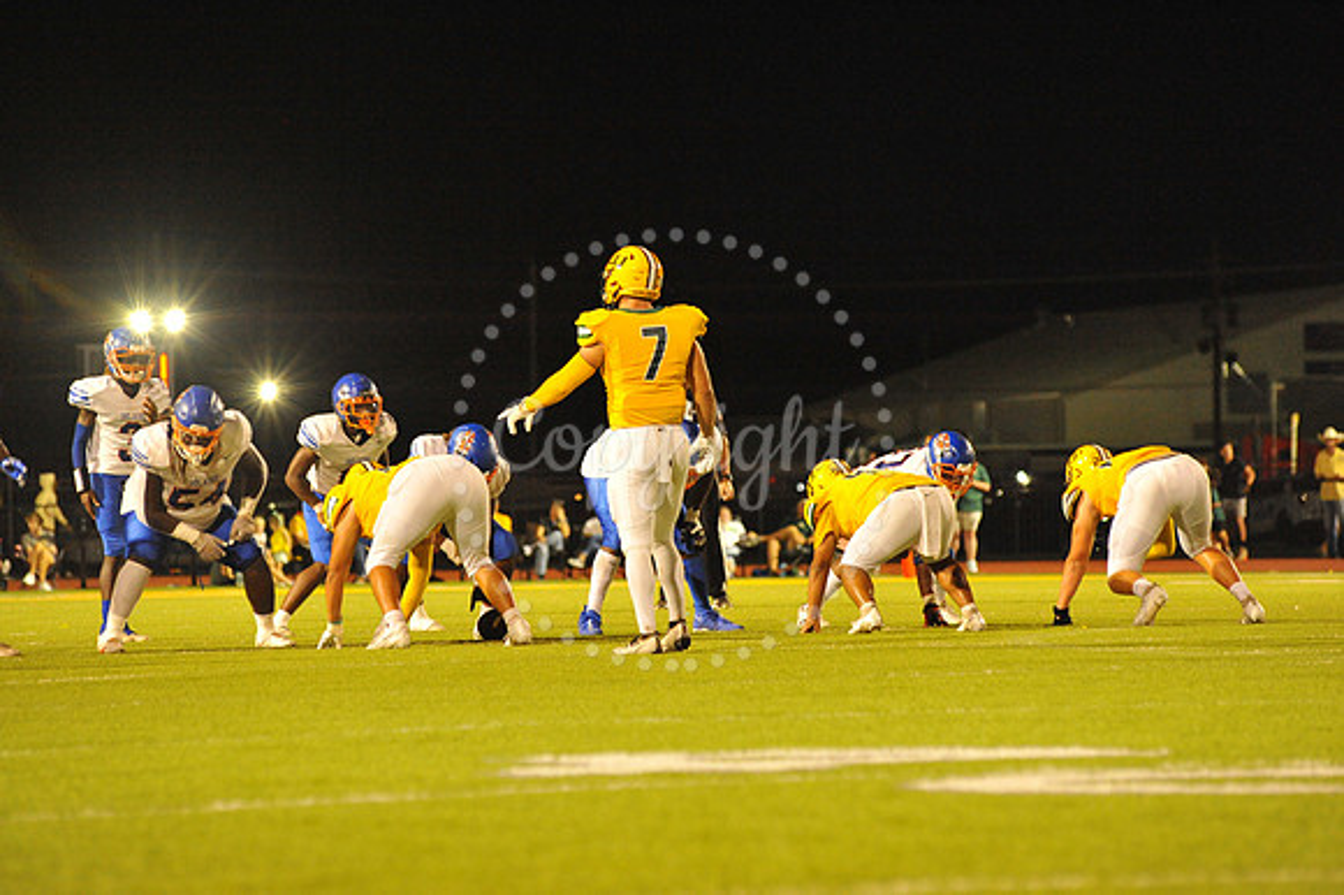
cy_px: 448
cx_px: 672
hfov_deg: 10.3
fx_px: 7462
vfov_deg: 6.9
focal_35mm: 200
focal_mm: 200
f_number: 5.6
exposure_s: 1/200
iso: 6400
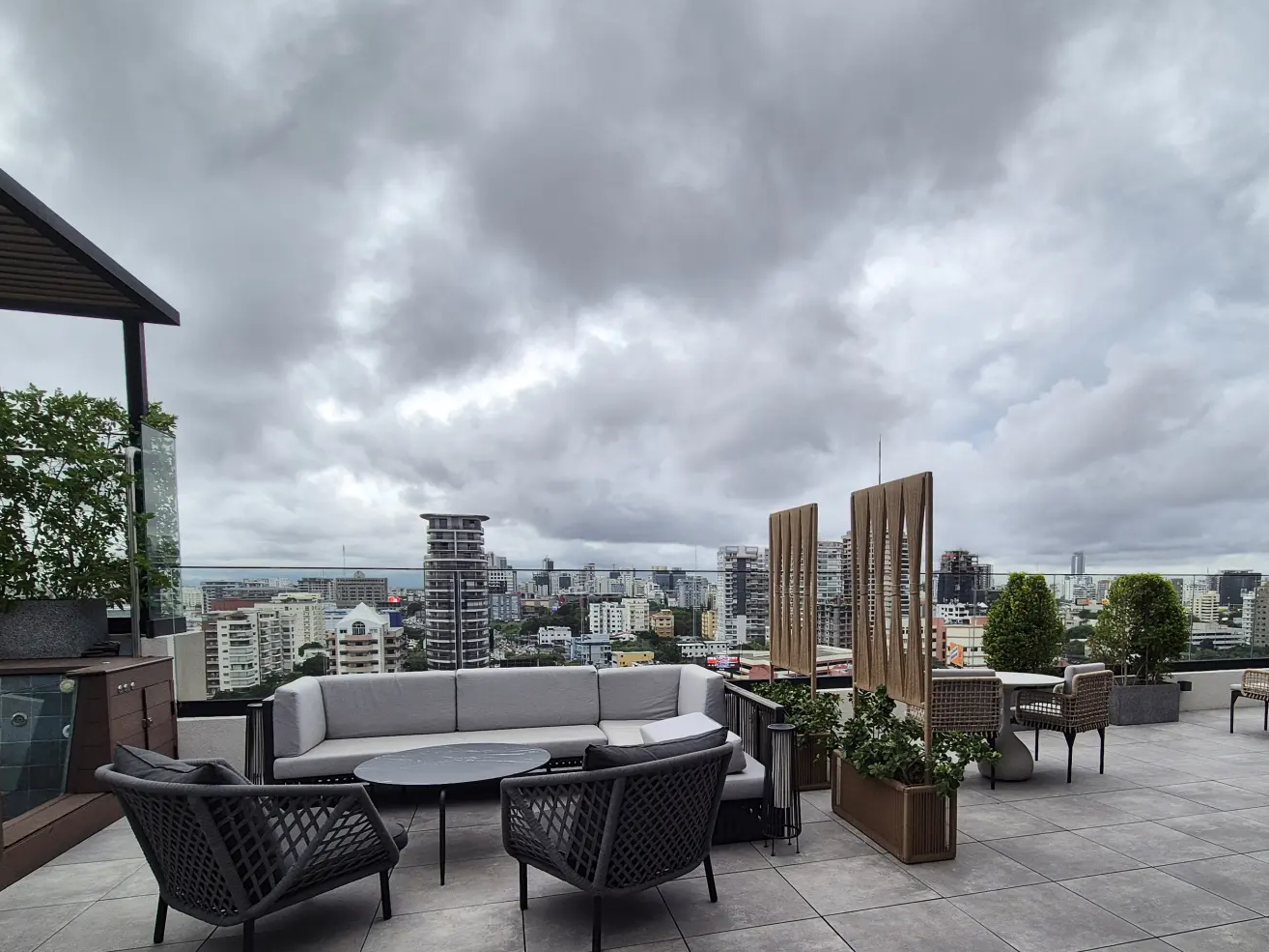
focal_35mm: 19
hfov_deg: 83.7
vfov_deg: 66.6
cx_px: 759
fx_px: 696
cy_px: 645
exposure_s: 1/832
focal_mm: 2.2
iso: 50
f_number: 2.2
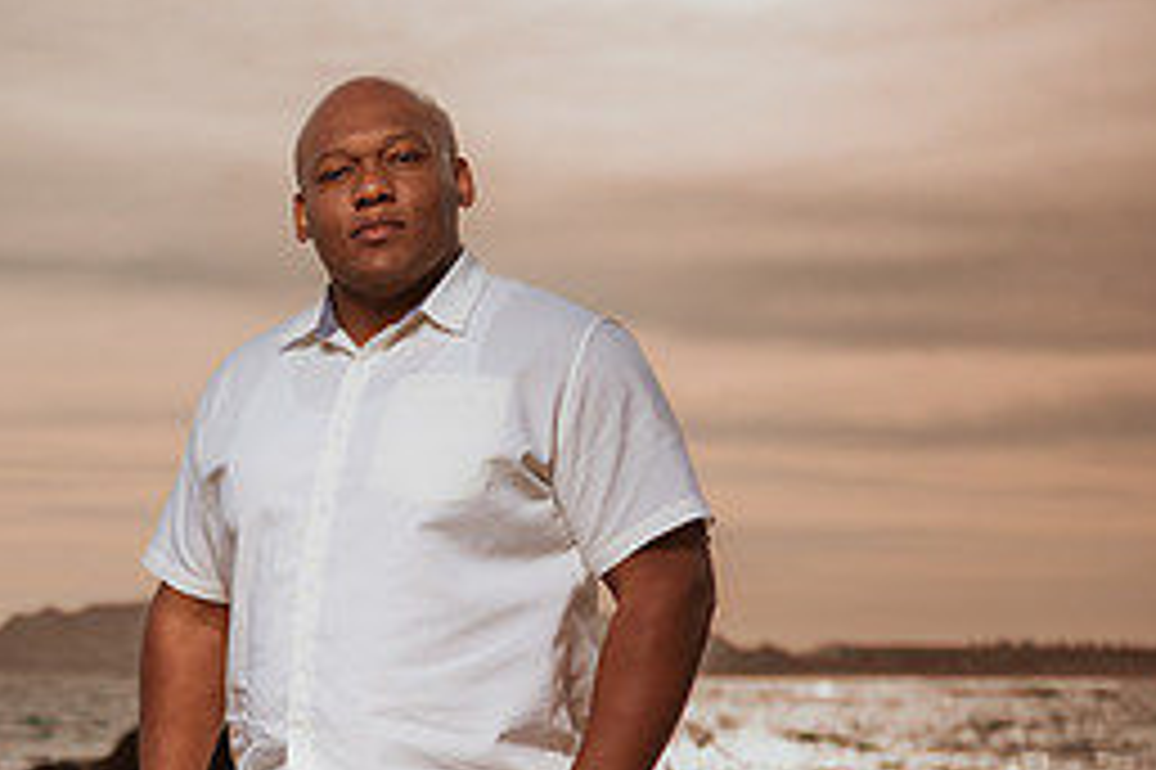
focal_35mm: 79
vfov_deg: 16.7
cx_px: -72
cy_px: 856
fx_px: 2535
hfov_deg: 24.2
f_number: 1.8
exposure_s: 1/8000
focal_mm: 35
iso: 80
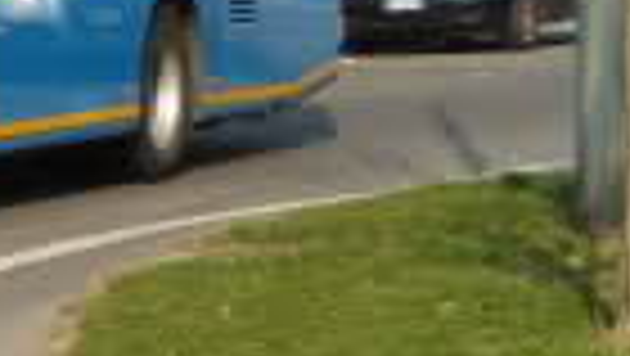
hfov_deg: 7.2
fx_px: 4815
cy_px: -104
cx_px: -706
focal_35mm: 288
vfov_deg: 4.2
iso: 80
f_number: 4
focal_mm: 10.4
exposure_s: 1/500
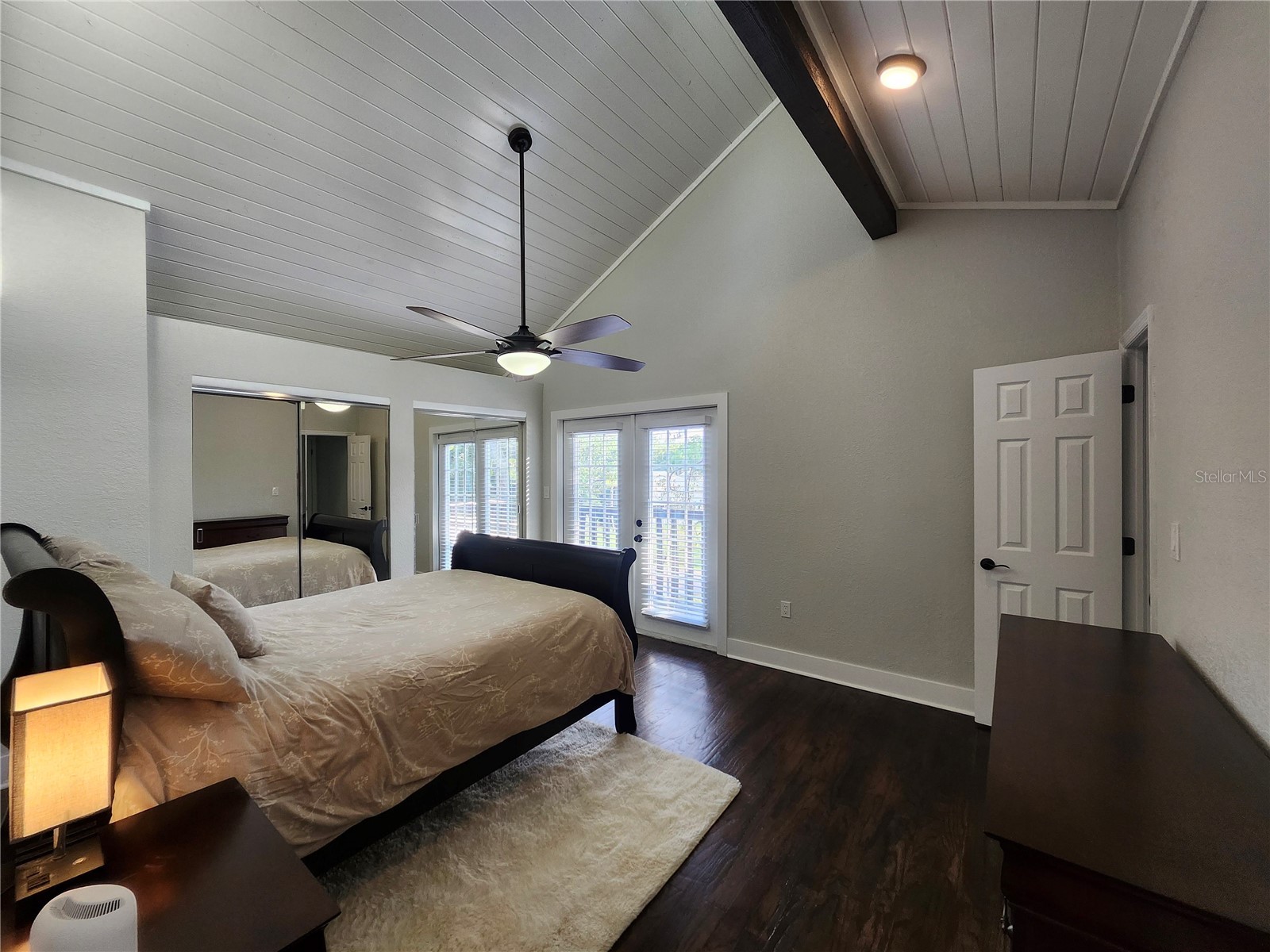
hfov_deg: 106.2
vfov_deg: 89.9
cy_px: 476
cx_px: 635
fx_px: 477
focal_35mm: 13
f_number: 2.2
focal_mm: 1.74
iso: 100
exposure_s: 1/60
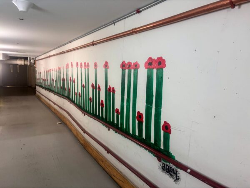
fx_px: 188
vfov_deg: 53.1
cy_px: 94
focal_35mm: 26
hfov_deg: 67.3
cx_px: 125
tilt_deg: -8.6
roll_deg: -2.5
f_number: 1.6
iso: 100
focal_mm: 5.96
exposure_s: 1/120
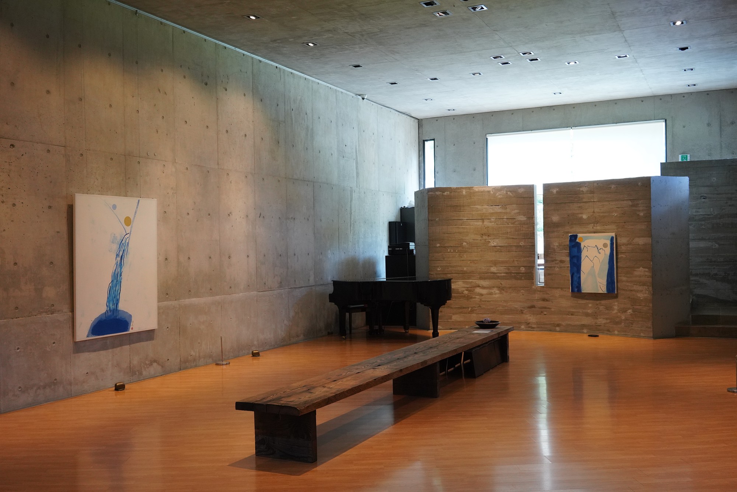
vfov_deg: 37.9
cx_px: 368
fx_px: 717
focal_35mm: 35
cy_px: 246
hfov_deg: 54.4
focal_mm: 35
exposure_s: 1/100
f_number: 7.1
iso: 3200
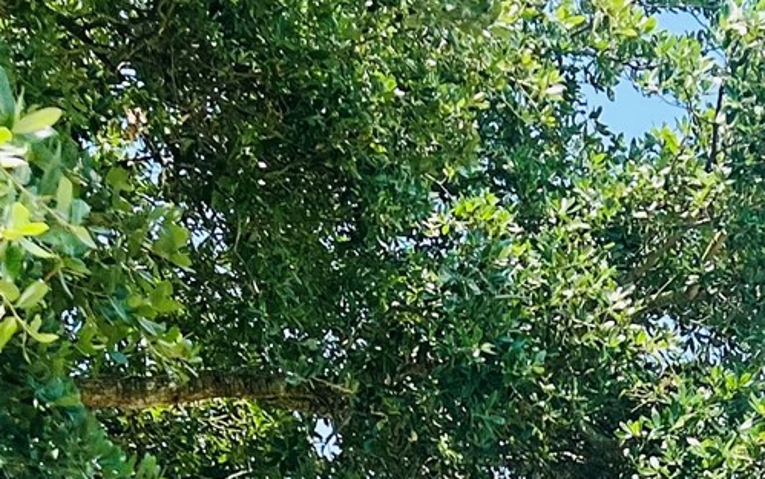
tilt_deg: +12.2
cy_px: 982
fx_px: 2356
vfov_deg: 10.6
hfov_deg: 18.4
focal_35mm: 113
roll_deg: -0.8
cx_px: 399
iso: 50
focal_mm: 5.7
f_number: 1.5
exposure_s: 1/2841
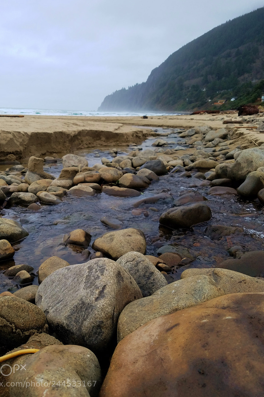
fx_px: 308
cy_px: 198
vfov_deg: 65.5
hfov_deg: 46.3
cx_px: 116
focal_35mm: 28
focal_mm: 4.2
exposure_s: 1/151
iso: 50
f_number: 1.7
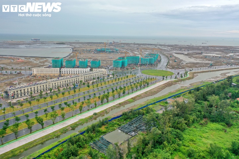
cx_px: 120
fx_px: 186
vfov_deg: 46.4
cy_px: 80
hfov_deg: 65.5
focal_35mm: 28
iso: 100
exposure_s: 1/320
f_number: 2.8
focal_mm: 10.26
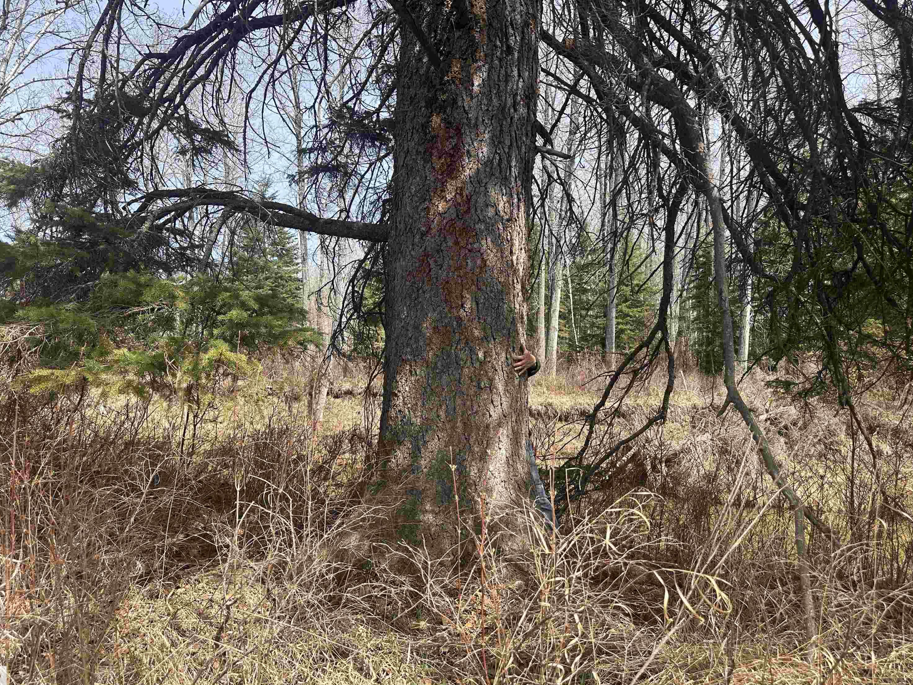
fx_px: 659
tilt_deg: +0.6
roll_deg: -0.7
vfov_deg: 54.9
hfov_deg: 69.4
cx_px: 451
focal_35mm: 25
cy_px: 351
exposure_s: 1/1562
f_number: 1.78
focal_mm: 6.86
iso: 80
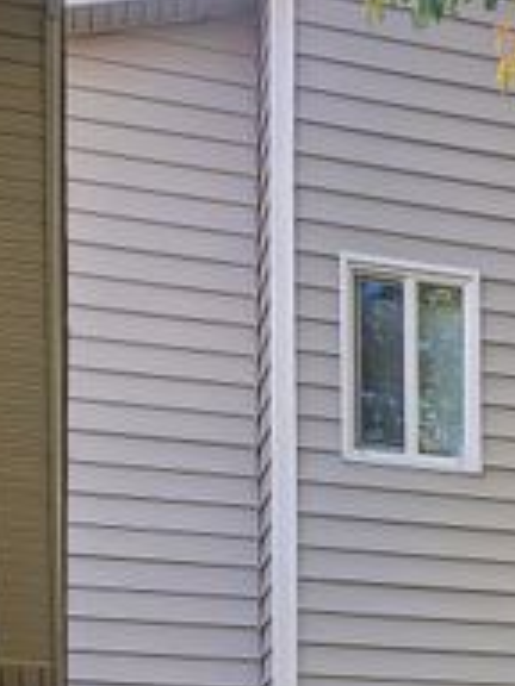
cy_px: 1016
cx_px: 705
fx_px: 1587
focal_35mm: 80
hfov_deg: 17.1
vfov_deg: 20.9
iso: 80
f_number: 1.8
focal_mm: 5.4
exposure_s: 1/617
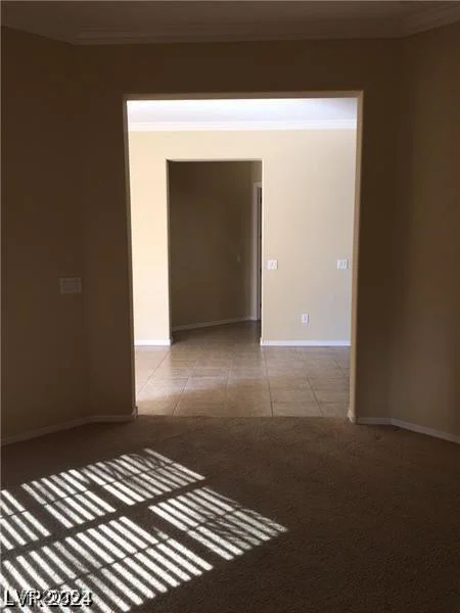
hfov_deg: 48.2
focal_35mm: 29
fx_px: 514
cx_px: 230
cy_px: 306
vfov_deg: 61.7
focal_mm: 4.15
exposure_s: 1/36
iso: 25
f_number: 2.2
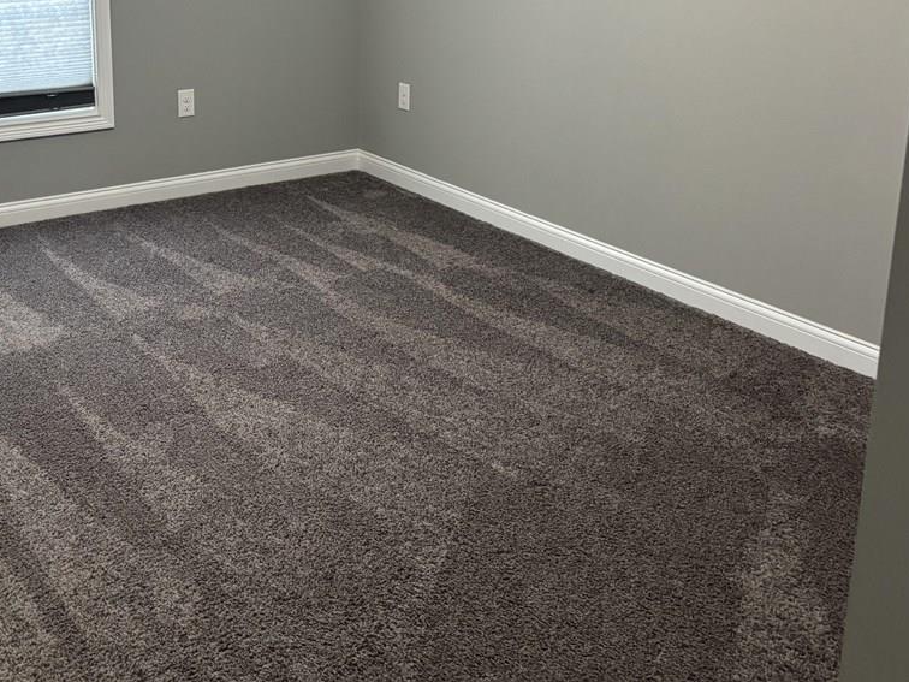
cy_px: 134
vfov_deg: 32.0
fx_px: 1155
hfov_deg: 42.3
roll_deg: -0.2
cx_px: 299
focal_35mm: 44
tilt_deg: -13.2
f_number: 1.6
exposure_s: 1/60
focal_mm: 5.96
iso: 500
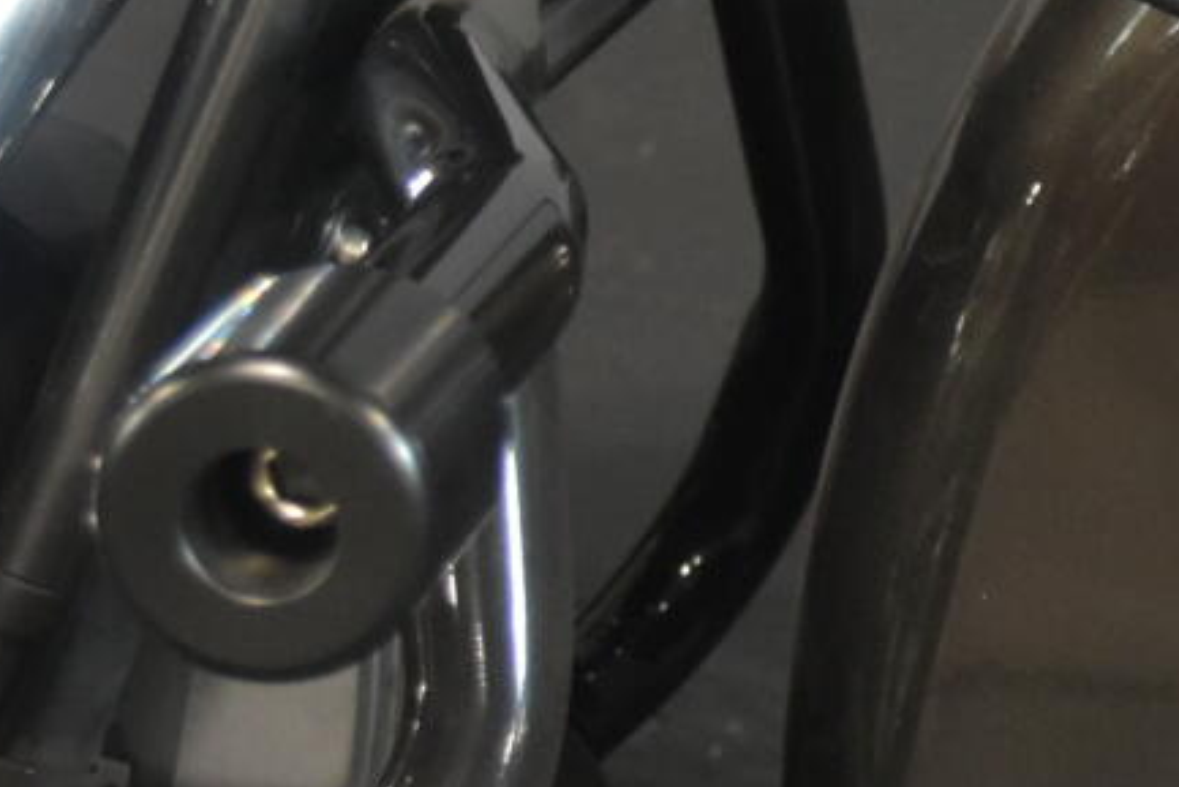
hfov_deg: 10.9
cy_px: 543
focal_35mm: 180
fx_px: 5897
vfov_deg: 7.6
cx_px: 1941
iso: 1600
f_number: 4.2
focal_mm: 26
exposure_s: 1/25
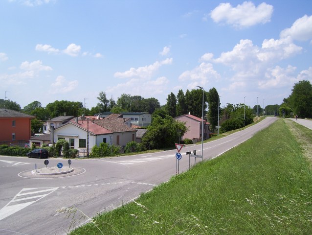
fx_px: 325
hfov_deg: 51.3
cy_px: 118
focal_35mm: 36
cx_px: 156
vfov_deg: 39.7
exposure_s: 1/800
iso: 80
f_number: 4.8
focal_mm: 6
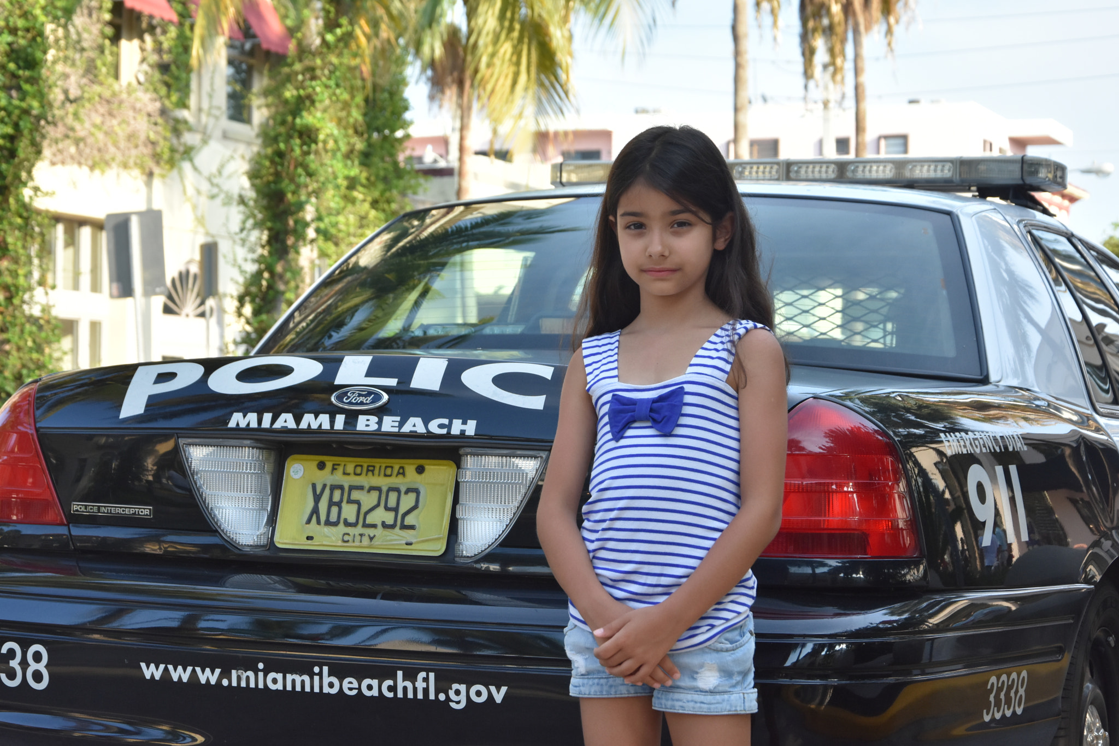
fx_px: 2704
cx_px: 560
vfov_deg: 15.7
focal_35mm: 87
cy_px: 373
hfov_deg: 23.4
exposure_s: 1/500
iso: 800
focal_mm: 58
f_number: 8
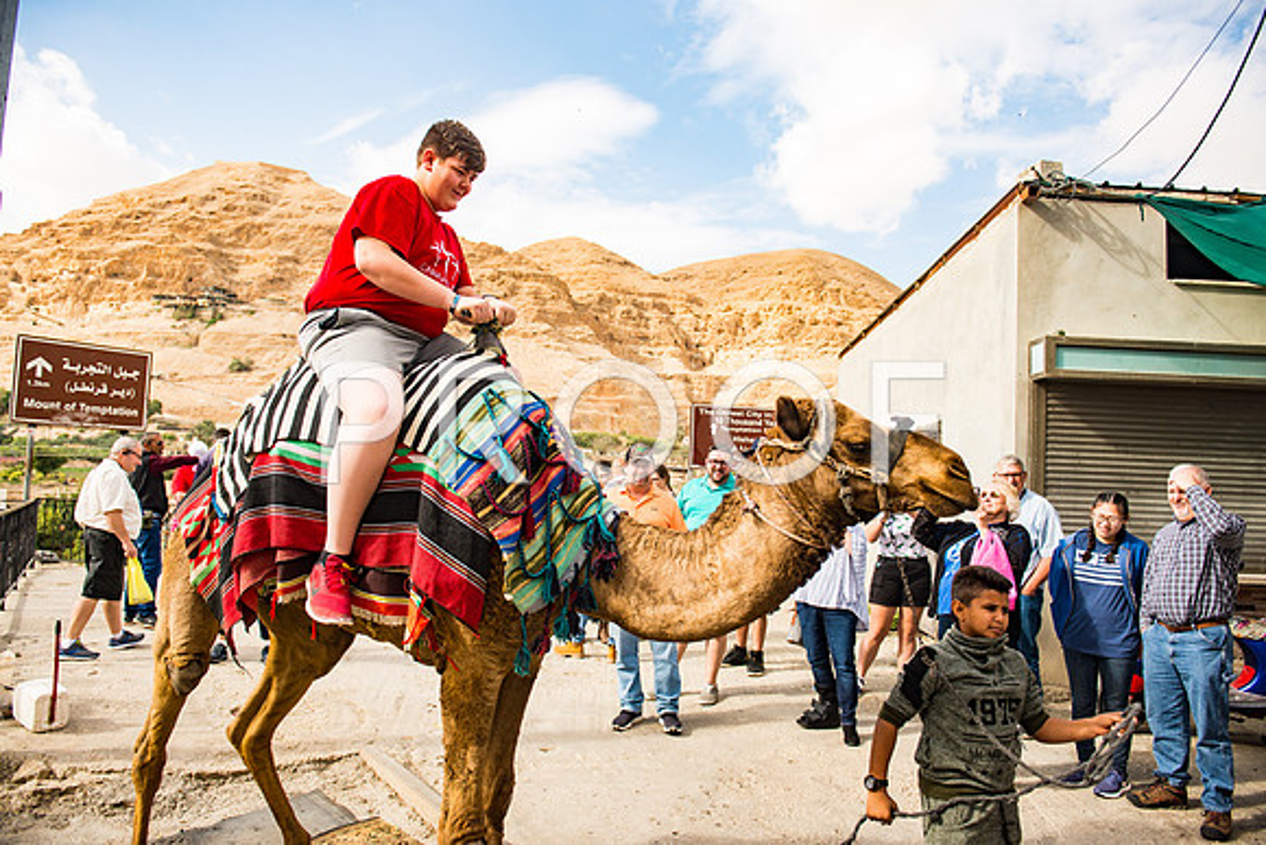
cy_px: 422
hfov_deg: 73.7
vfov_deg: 53.2
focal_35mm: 24
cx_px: 633
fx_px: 844
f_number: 2.8
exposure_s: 1/2500
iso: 200
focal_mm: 24
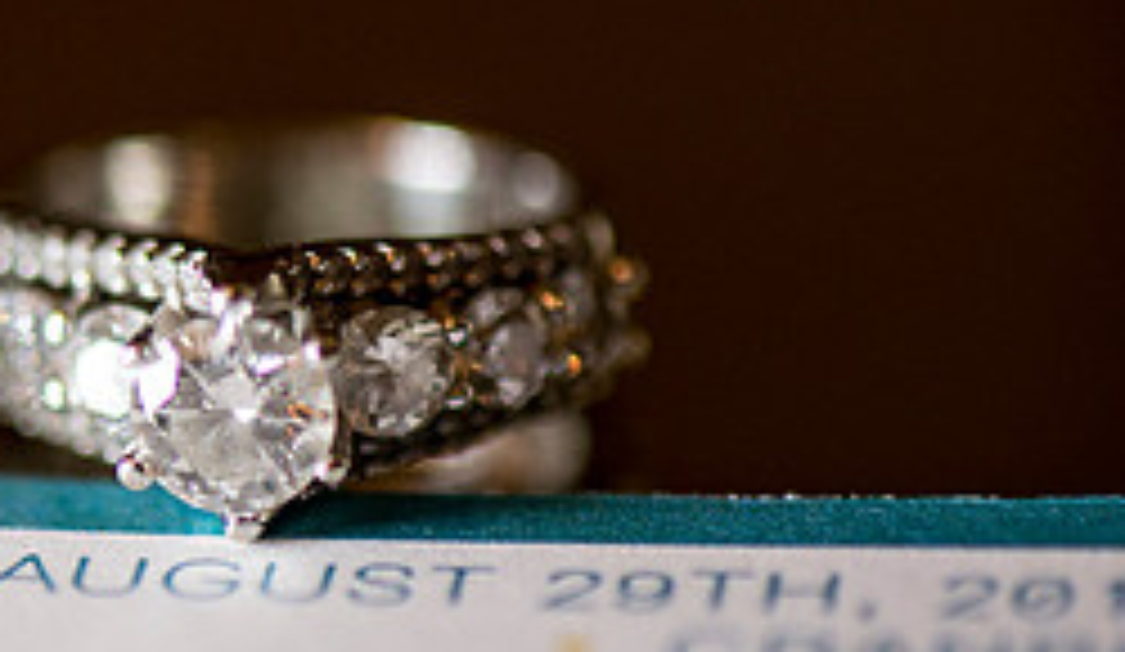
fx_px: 9047
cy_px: 504
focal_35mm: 301
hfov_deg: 7.1
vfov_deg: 4.1
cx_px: -2
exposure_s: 1/400
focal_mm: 105
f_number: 3.3
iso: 500
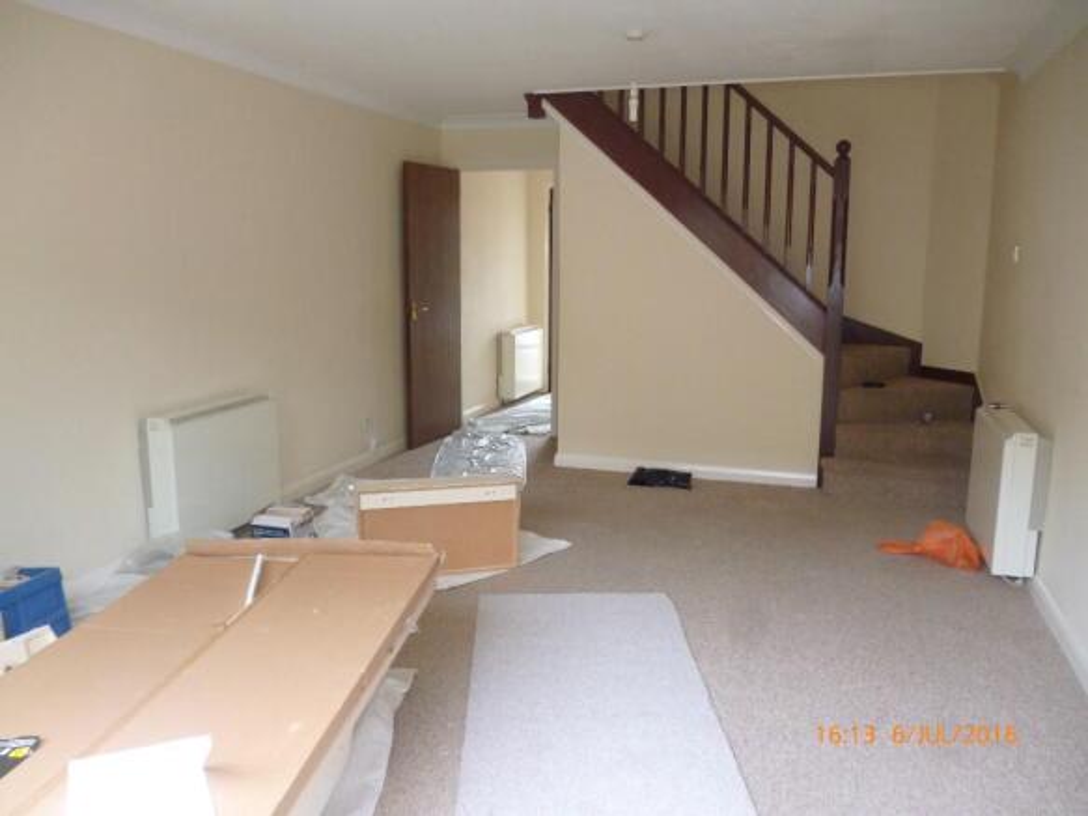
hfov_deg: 63.5
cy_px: 408
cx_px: 544
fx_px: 880
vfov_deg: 49.7
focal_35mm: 28
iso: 250
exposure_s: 1/60
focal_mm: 5
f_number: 3.1
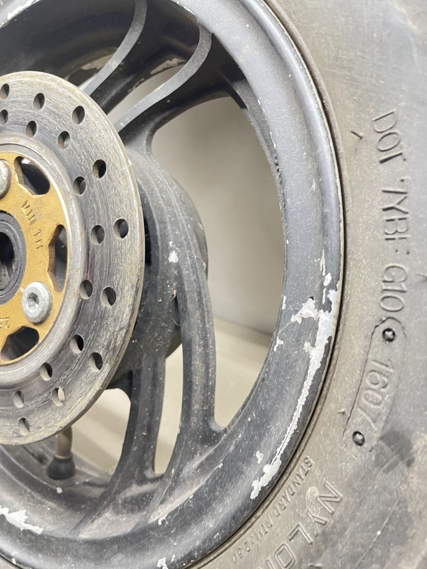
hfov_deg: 53.1
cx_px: 214
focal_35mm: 26
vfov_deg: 67.3
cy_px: 284
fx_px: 428
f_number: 1.6
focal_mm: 4.2
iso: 200
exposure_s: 1/50
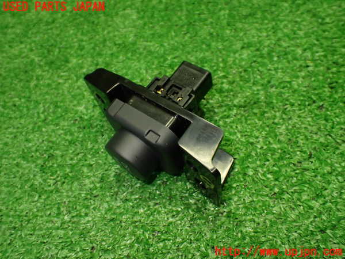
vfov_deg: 44.2
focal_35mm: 32
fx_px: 319
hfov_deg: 56.8
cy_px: 130
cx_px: 172
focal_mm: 5.79
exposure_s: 1/125
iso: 500
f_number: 2.4
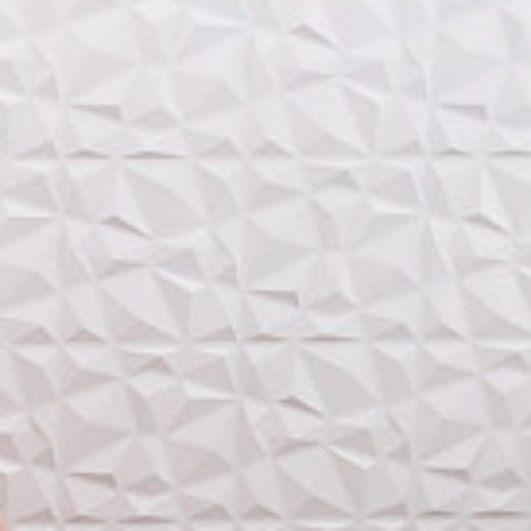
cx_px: -47
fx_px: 1493
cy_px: 415
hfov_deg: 19.4
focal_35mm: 86
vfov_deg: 20.0
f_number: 4
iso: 1000
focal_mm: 24
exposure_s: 1/160
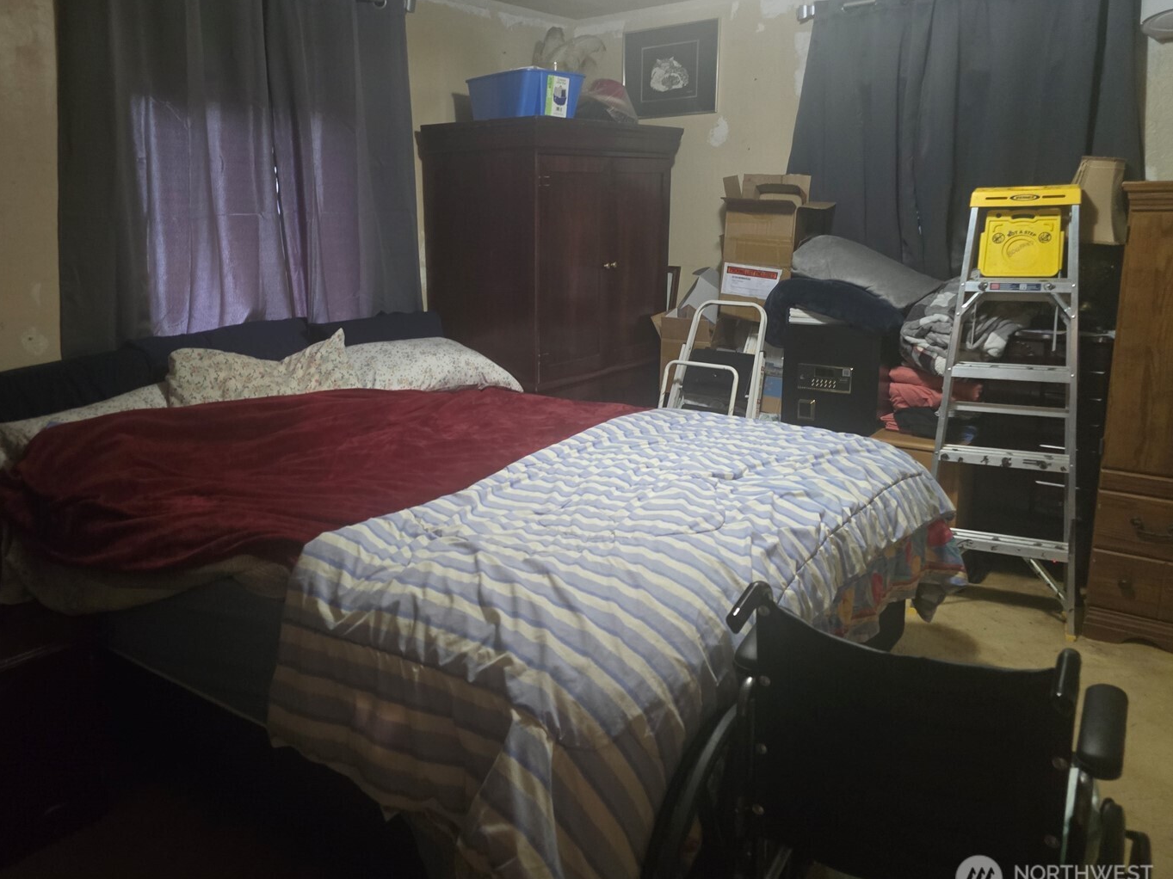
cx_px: 491
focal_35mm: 27
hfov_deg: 64.9
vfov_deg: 51.3
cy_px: 397
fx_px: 915
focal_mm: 6.3
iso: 1250
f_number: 1.7
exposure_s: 1/40
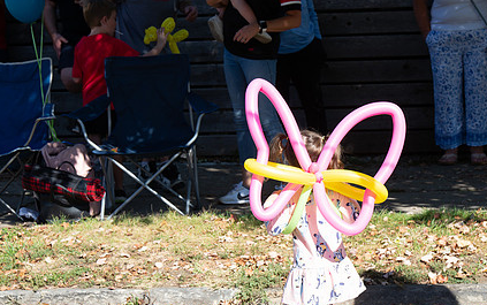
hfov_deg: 12.9
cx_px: 302
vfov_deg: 8.1
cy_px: 193
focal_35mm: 162
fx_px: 2152
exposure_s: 1/250
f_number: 9
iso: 200
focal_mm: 116
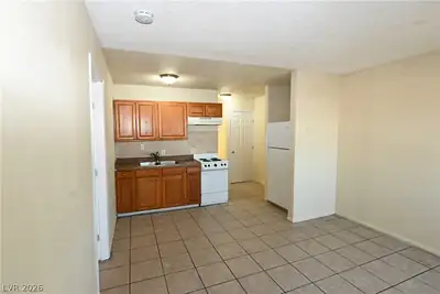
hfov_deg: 90.0
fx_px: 220
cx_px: 220
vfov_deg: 67.4
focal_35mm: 18
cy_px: 147
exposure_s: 1/60
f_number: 8
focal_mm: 12
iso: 2500
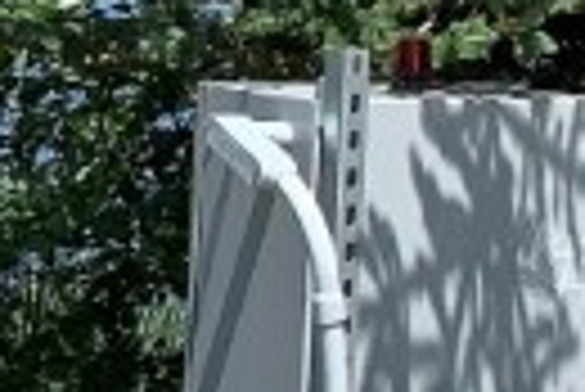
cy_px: -54
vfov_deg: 6.4
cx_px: -1098
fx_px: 3465
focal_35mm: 213
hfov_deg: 8.3
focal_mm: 4.25
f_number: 1.8
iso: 25
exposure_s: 1/1718
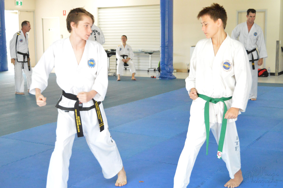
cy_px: 94
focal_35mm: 54
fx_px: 424
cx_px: 142
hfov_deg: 36.9
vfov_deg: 25.0
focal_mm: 36
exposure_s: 1/250
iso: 6400
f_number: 4.8
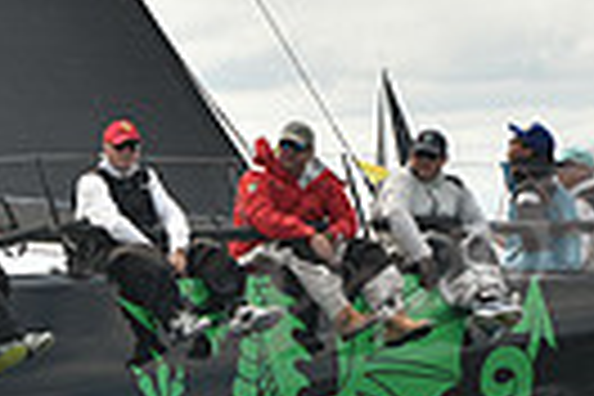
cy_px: 65
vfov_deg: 4.5
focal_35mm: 307
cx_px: 27
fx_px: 5065
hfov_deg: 6.7
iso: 250
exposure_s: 1/800
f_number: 7.1
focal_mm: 70
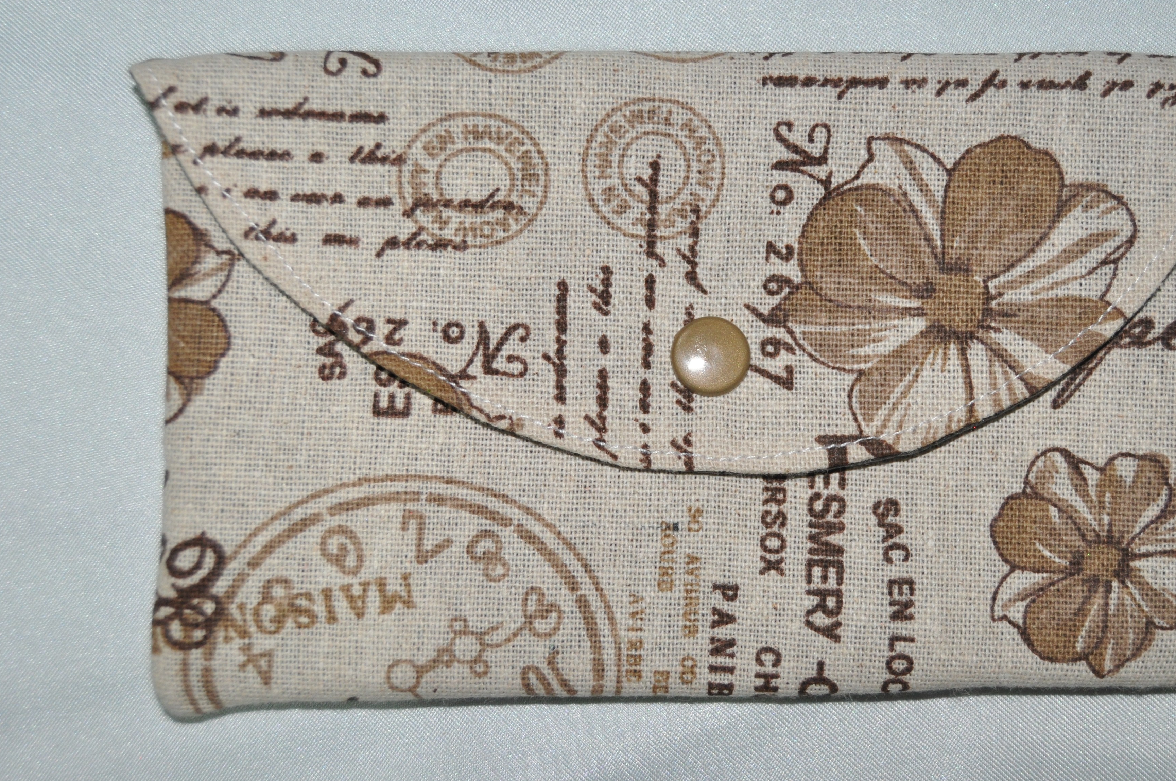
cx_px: 681
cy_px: 370
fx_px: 1880
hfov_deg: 34.7
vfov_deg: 23.5
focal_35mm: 58
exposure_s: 1/60
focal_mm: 31
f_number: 4.2
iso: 800
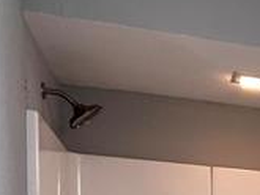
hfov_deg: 15.9
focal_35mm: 101
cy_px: 355
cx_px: 496
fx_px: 759
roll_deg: -0.2
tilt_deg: -3.4
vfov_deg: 13.2
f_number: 1.5
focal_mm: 5.7
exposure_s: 1/120
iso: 64
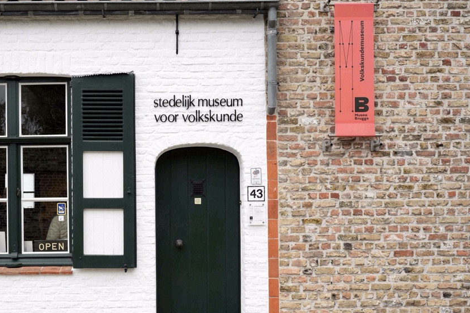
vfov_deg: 31.0
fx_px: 561
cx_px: 151
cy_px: 200
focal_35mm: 43
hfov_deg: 44.7
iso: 100
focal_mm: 30
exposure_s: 1/80
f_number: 6.3
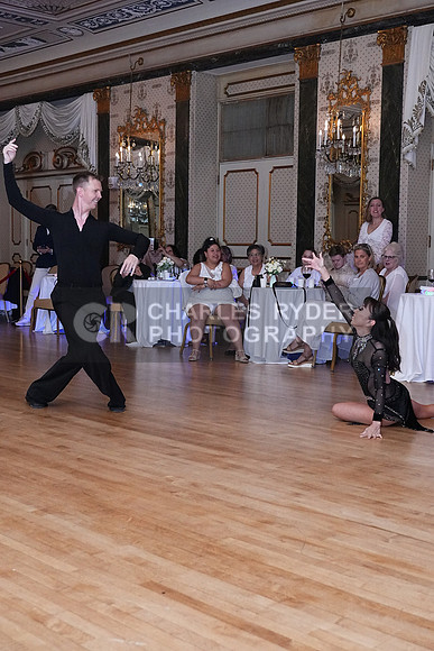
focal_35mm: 45
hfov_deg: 29.9
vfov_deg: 43.6
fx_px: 813
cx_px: 217
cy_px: 326
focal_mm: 30
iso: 5000
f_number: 4
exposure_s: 1/200
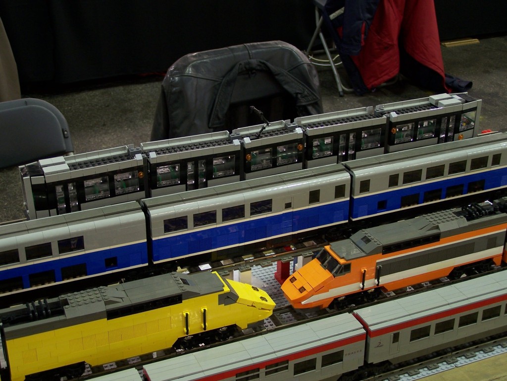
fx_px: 864
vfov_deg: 24.8
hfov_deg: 32.7
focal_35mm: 59
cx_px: 254
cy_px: 190
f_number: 3.1
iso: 80
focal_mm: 9.8
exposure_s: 1/2
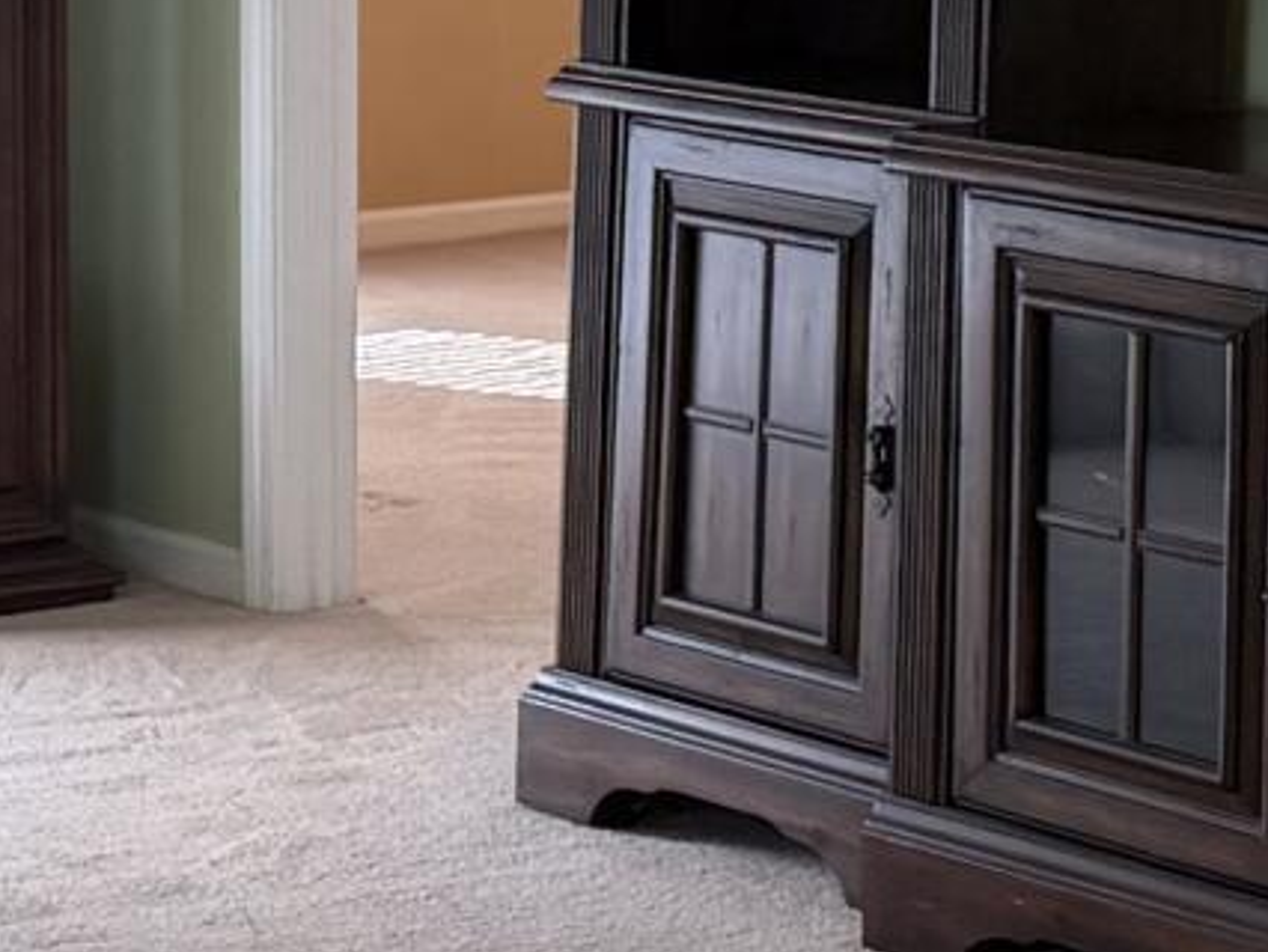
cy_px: 181
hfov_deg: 11.3
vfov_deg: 8.8
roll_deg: +0.6
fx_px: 6194
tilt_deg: -7.0
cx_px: -452
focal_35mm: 169
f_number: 1.78
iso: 200
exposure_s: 1/120
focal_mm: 6.76
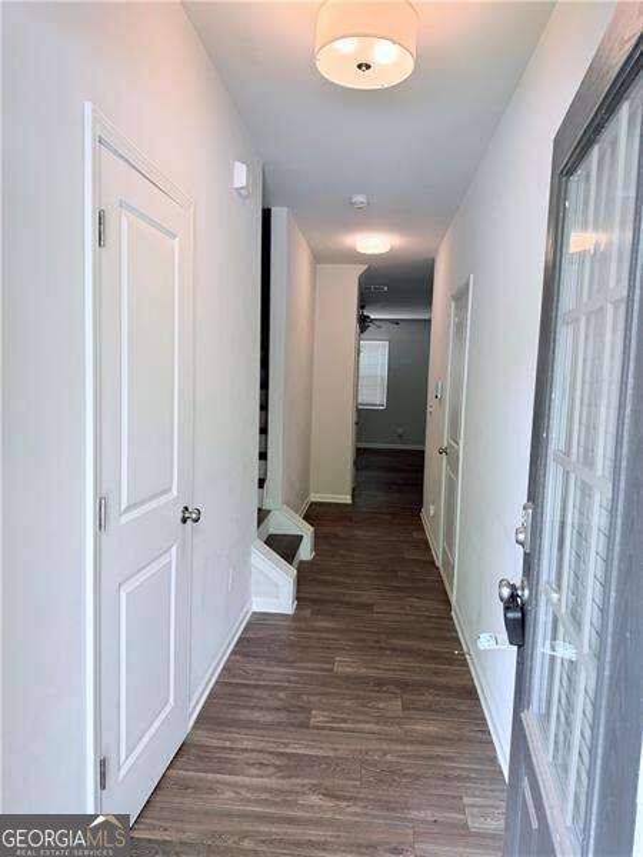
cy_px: 428
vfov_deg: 71.6
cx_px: 322
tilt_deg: -5.4
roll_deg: -1.8
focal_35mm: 24
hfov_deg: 56.8
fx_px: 594
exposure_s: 1/121
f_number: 1.78
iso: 160
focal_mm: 6.76
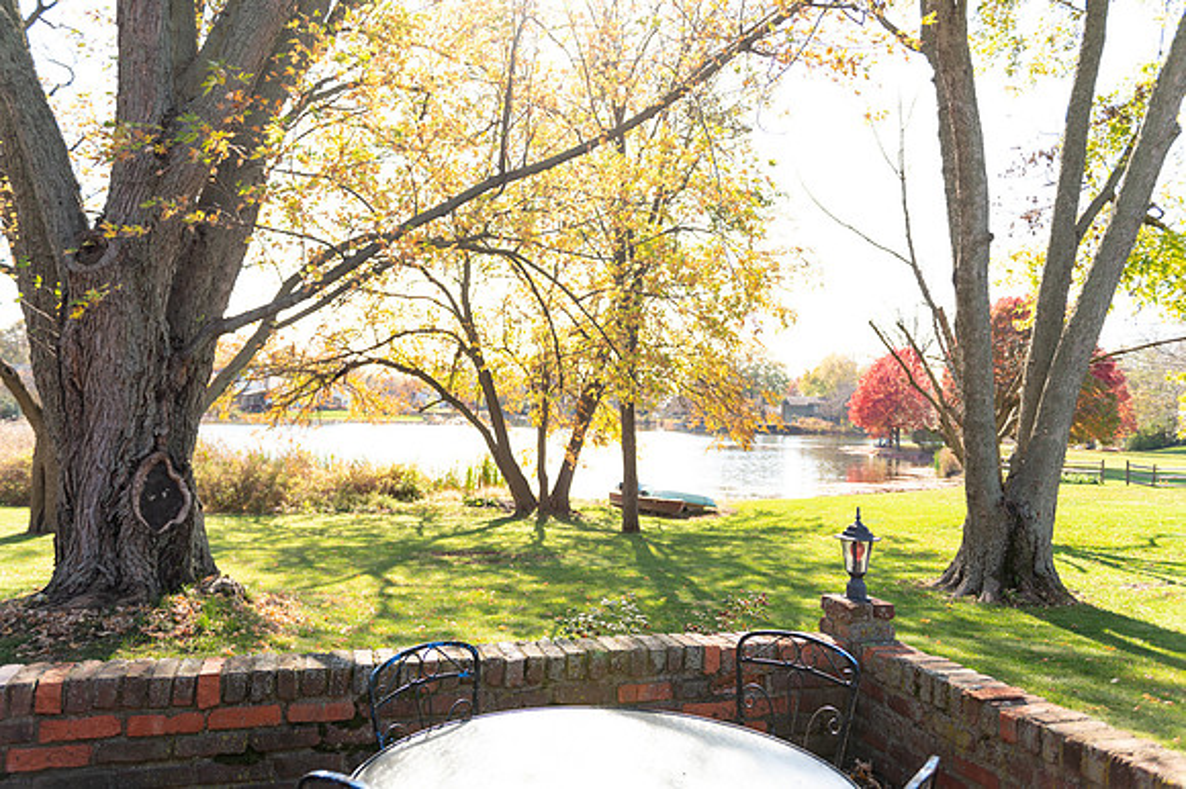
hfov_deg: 67.4
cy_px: 394
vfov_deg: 47.9
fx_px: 889
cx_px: 593
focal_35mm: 27
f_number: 3.2
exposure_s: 1/500
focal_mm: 27
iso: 100
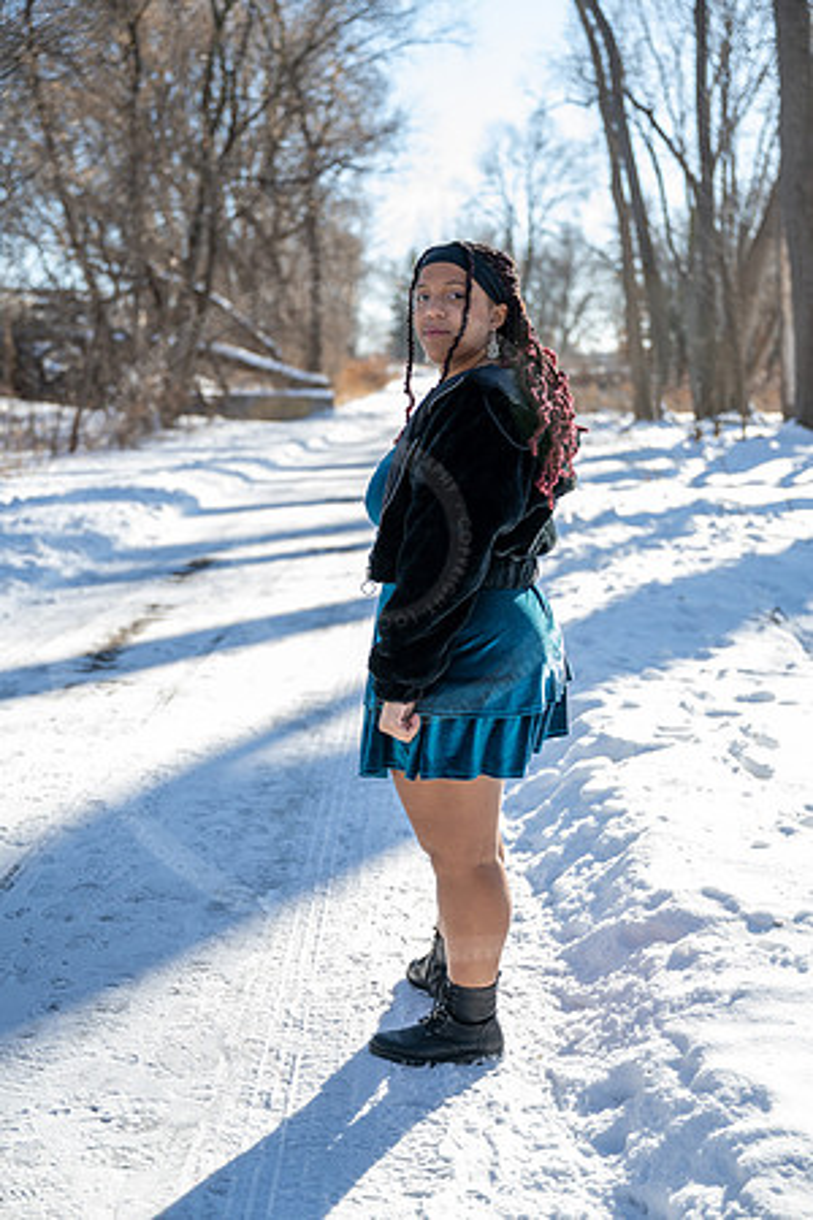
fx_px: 1660
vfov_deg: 40.3
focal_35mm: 49
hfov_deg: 27.5
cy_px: 610
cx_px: 406
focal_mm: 49
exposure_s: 1/1000
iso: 200
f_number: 2.8
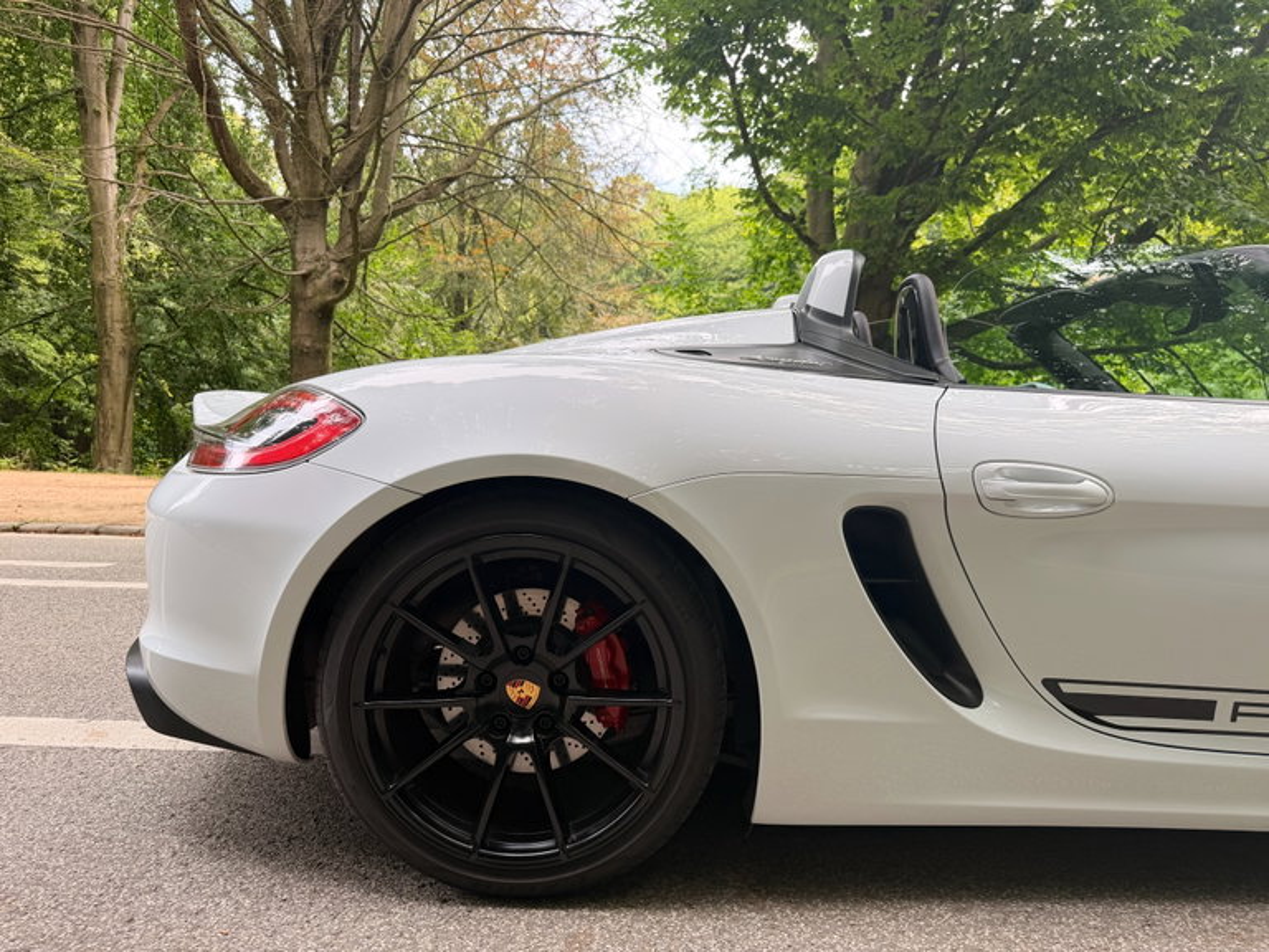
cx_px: 634
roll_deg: -1.8
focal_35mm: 24
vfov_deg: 56.8
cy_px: 476
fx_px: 880
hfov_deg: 71.6
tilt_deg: -5.8
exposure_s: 1/220
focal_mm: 6.76
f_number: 1.78
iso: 64
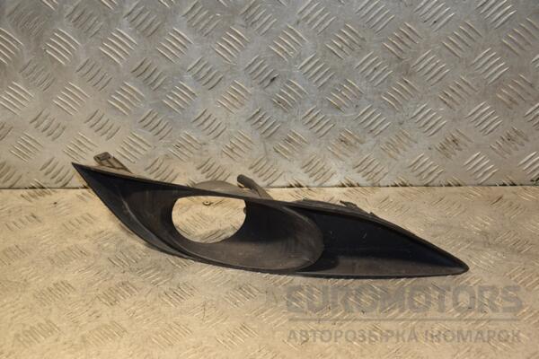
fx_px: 1011
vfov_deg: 20.2
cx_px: 270
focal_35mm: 68
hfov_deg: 29.9
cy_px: 180
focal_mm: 45
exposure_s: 1/160
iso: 800
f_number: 4.8
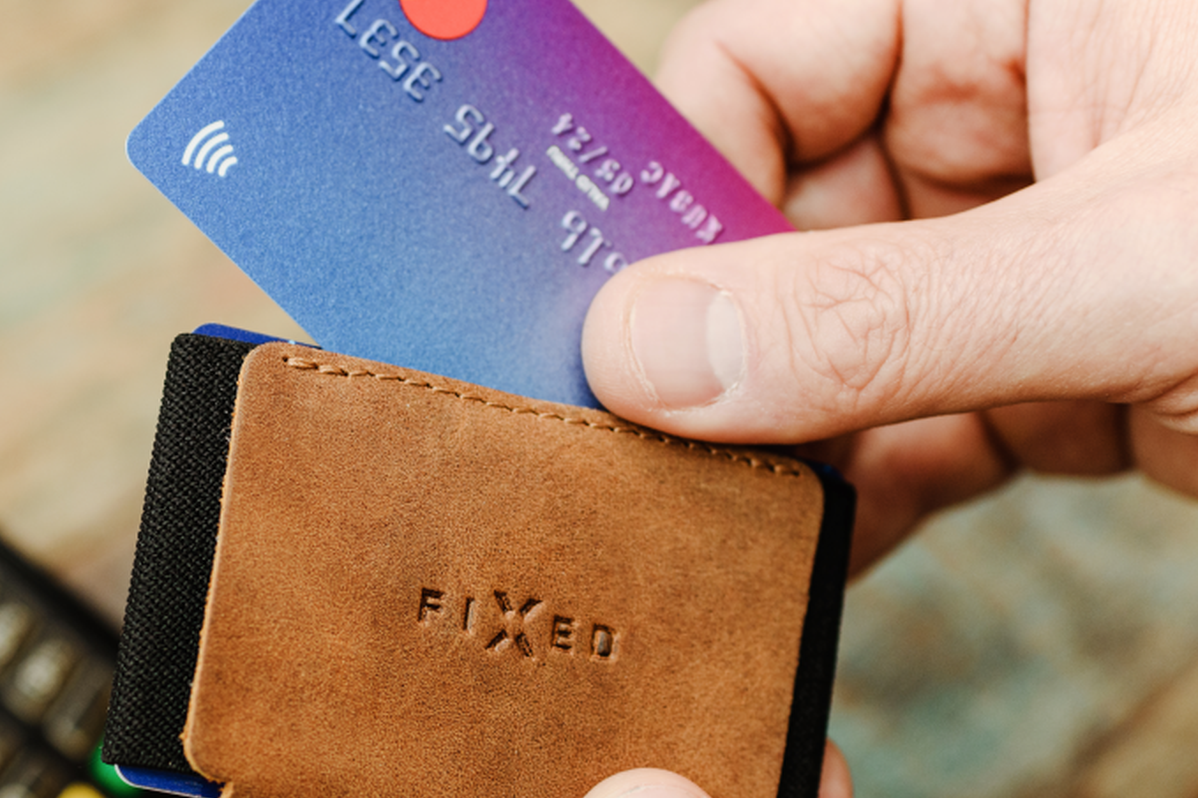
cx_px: 258
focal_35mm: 66
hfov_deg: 29.9
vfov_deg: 20.5
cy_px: 506
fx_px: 2195
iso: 320
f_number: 2.8
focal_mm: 35
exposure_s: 1/160
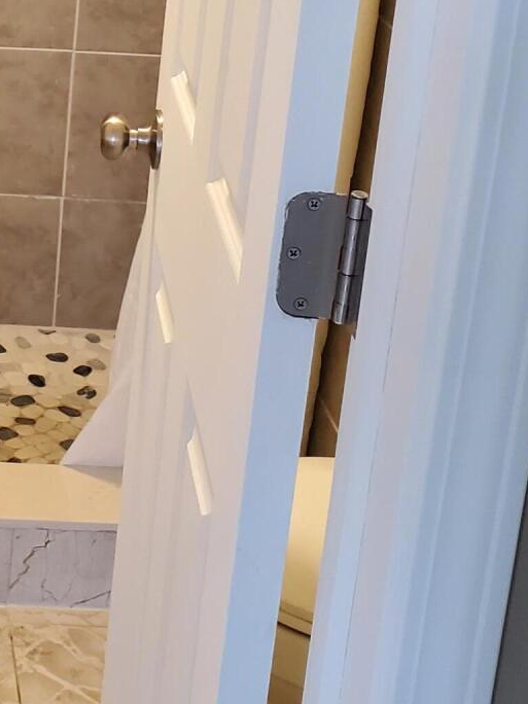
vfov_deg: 24.6
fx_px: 1546
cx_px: -210
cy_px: 22
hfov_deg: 17.8
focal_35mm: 76
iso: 320
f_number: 2.4
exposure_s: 1/40
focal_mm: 4.3
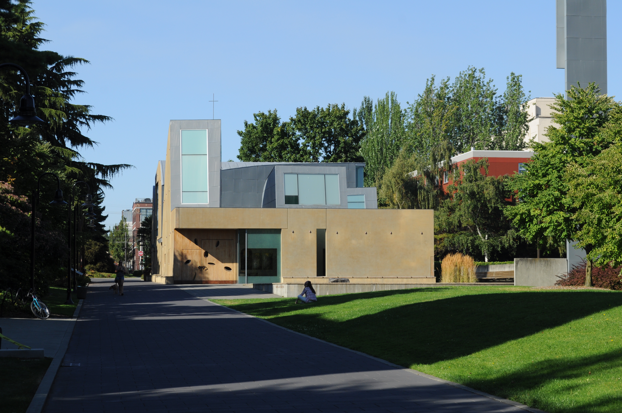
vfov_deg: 17.4
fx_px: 1346
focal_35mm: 78
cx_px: 311
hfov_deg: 26.0
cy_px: 206
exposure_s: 1/400
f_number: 10
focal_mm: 52
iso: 200
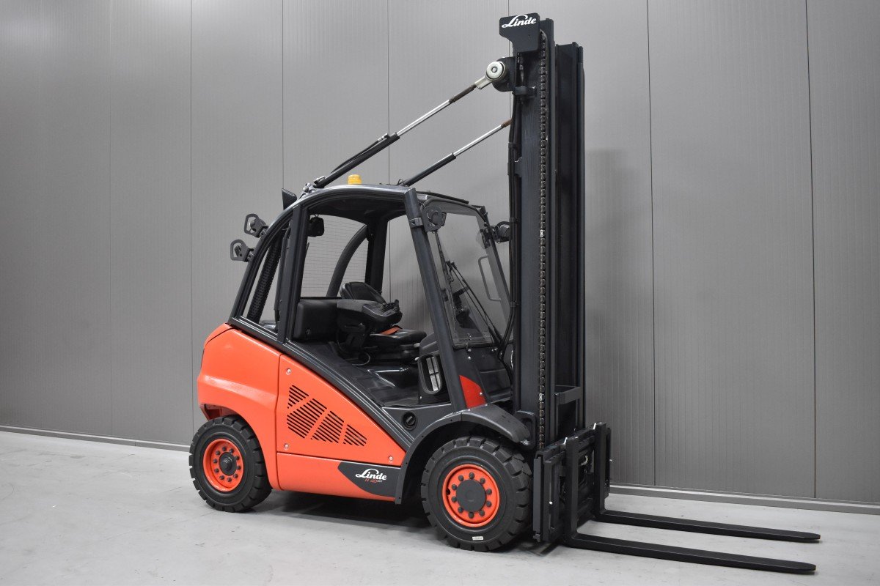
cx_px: 440
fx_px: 807
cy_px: 293
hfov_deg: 57.2
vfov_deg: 40.0
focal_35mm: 33
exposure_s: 1/60
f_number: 4.5
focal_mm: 22
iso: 1600
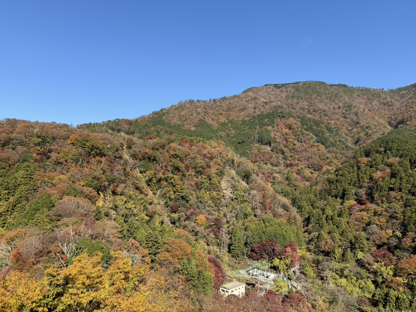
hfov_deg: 71.6
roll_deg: -1.4
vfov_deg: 56.8
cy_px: 156
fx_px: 288
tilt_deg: +8.2
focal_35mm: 24
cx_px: 208
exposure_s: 1/2703
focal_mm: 6.76
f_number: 1.78
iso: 80
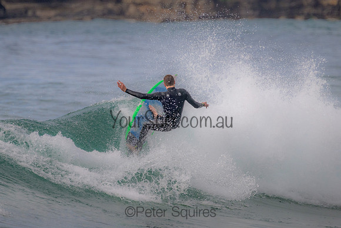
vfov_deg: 1.5
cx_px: 167
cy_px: 105
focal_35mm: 921
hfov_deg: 2.2
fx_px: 8725
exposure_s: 1/2000
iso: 1400
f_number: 11
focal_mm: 800
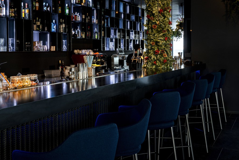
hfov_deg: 41.7
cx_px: 93
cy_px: 55
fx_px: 312
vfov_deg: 28.5
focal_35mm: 47
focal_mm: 35
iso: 200
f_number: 13
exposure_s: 1/4
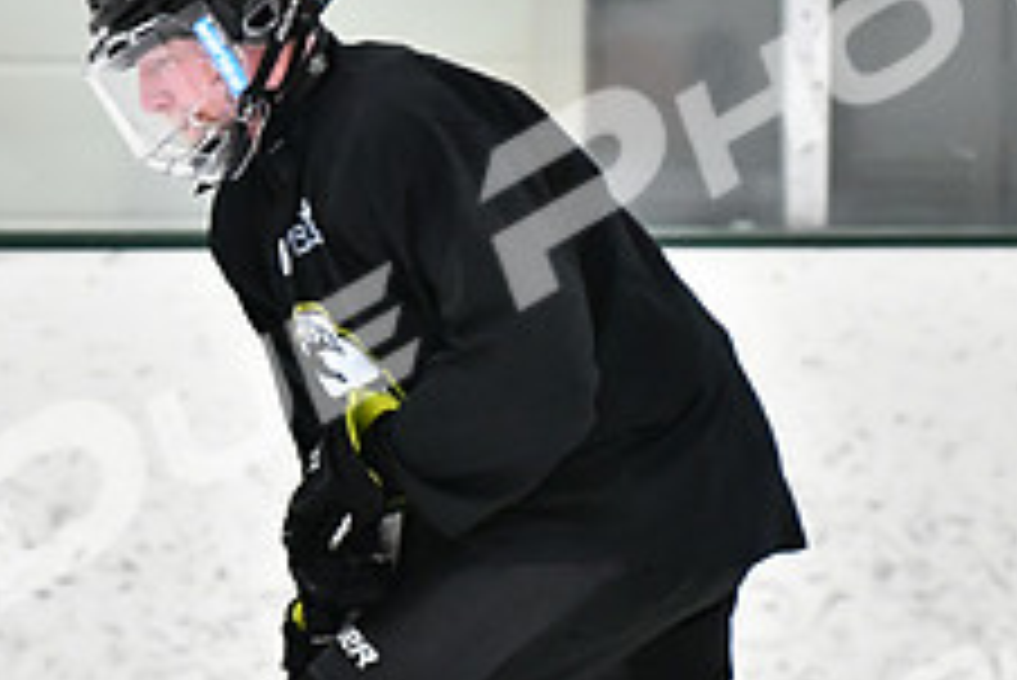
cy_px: 376
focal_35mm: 732
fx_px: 20691
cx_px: 234
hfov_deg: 2.8
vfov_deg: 1.9
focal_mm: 190
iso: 5000
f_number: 2.8
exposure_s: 1/1250
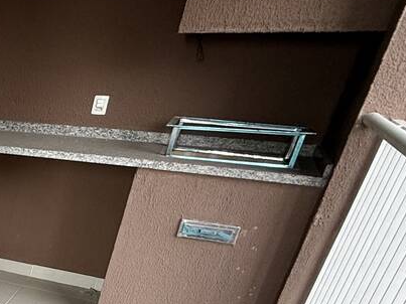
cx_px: -249
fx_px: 586
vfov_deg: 27.1
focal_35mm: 50
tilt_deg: -24.2
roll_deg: +0.7
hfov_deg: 25.2
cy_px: 319
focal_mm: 2.22
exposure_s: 1/123
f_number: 2.2
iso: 50
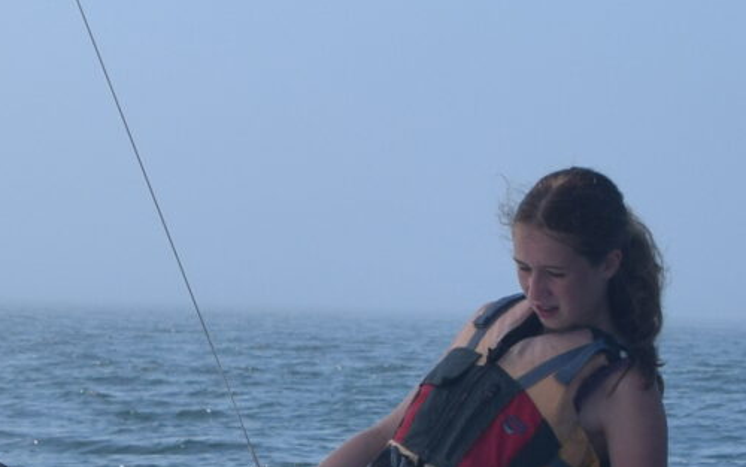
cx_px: 33
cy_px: 256
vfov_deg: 6.0
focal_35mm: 219
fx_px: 4454
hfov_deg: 9.5
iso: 200
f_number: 11
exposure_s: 1/500
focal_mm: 28
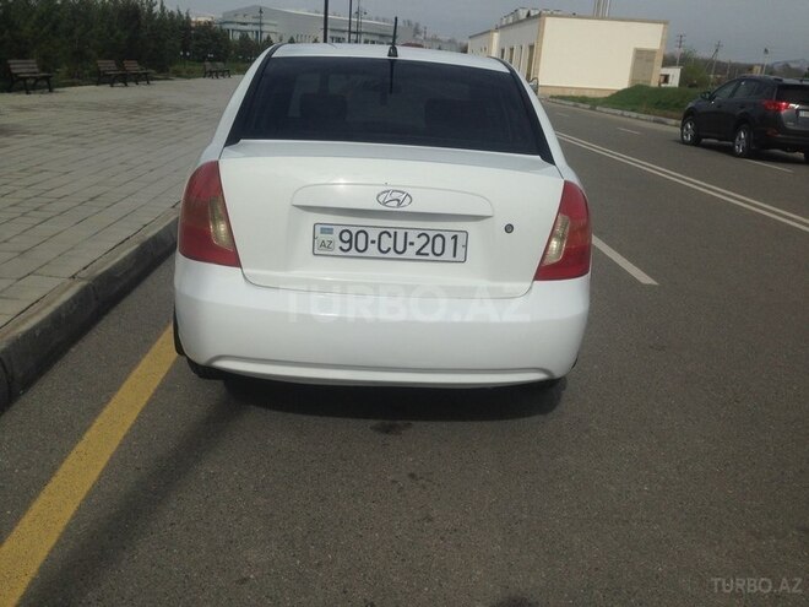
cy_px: 304
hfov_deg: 55.4
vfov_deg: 42.9
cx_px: 404
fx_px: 771
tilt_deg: -16.7
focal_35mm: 33
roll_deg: -4.3
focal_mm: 4.12
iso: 50
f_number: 2.4
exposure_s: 1/3623
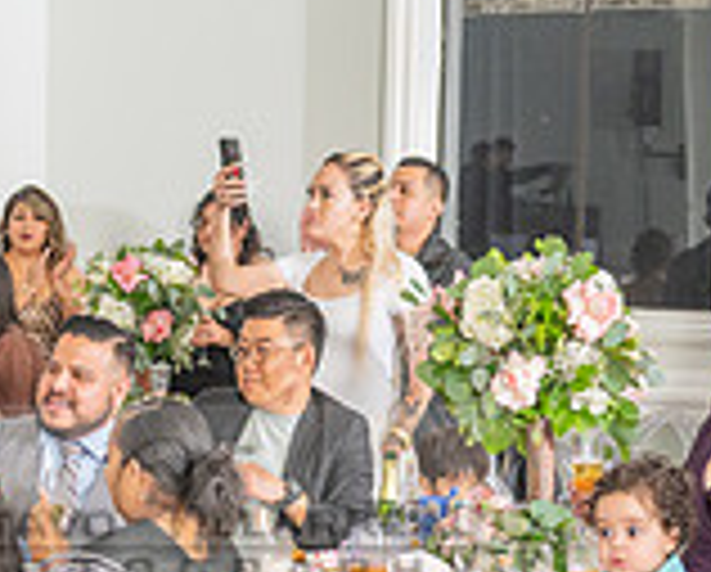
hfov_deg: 16.3
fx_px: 2467
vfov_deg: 13.1
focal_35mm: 117
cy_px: 511
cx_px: 135
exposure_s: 1/160
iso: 500
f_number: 3.5
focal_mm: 34
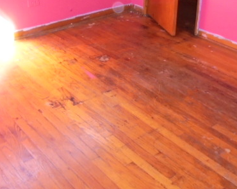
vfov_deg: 30.4
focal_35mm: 49
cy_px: 53
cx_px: 115
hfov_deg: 38.0
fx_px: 344
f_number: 3.7
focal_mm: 5.3
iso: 400
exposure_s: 1/40
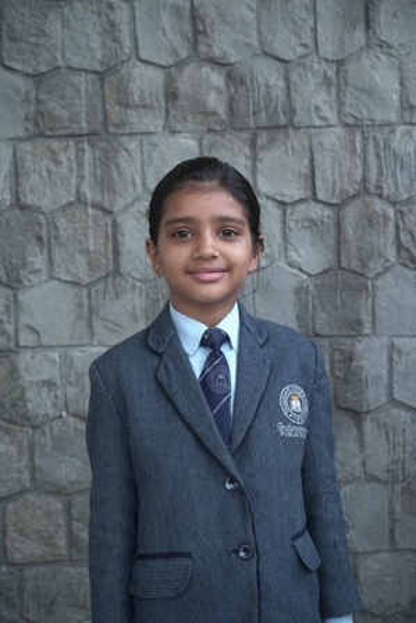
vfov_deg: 41.1
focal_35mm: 48
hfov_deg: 28.1
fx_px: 831
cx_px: 208
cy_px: 312
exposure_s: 1/125
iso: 400
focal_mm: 48
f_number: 6.3
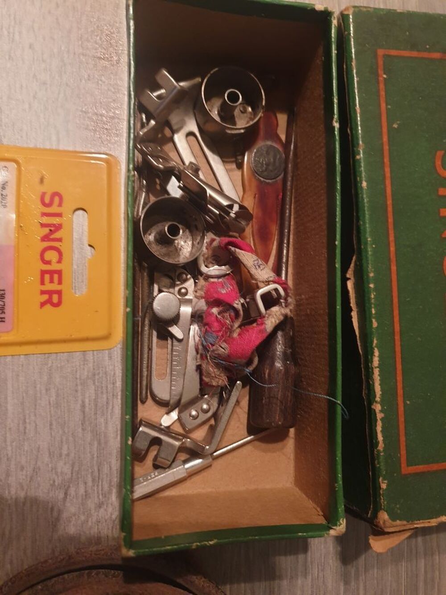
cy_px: 298
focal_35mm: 26
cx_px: 223
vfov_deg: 67.3
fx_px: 447
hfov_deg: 53.1
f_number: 1.5
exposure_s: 1/17
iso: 250
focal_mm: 4.3
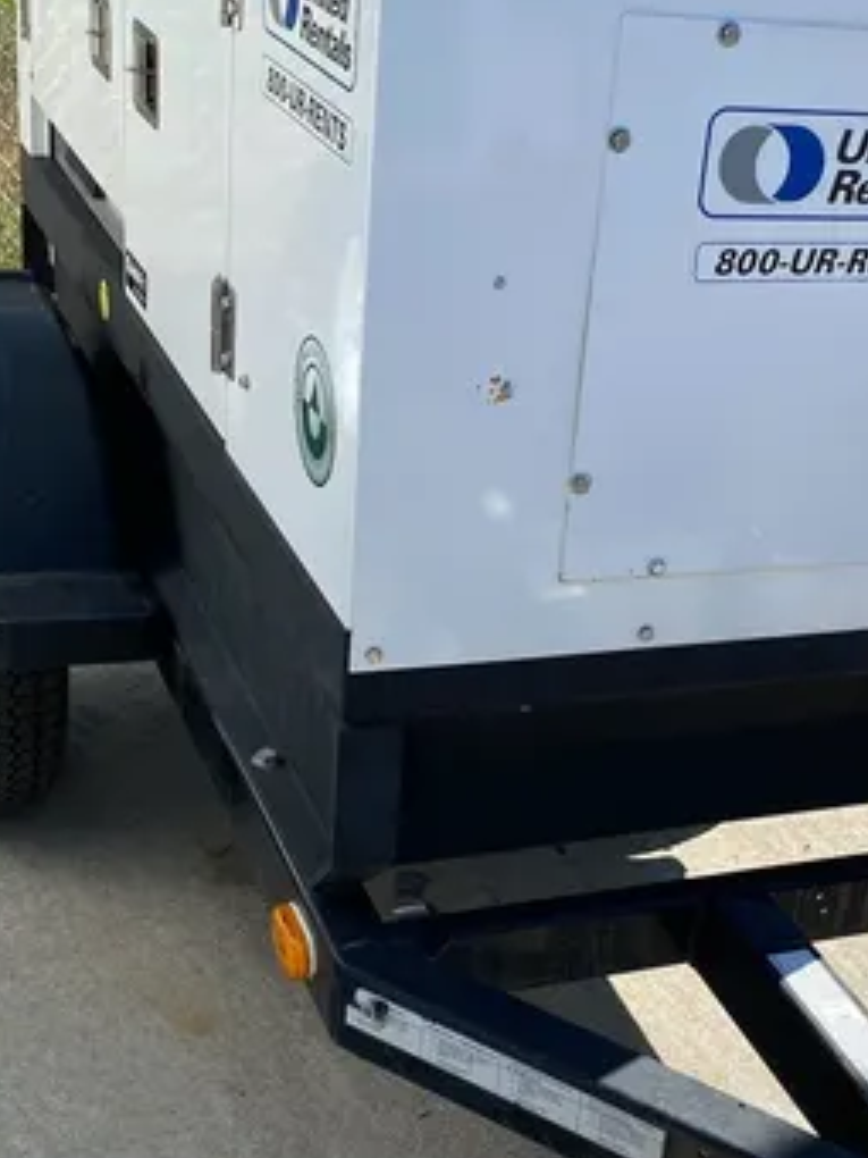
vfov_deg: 34.2
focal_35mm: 56
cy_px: 714
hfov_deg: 25.9
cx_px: 626
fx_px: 1872
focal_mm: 4.25
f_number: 1.8
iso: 32
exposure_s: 1/2066
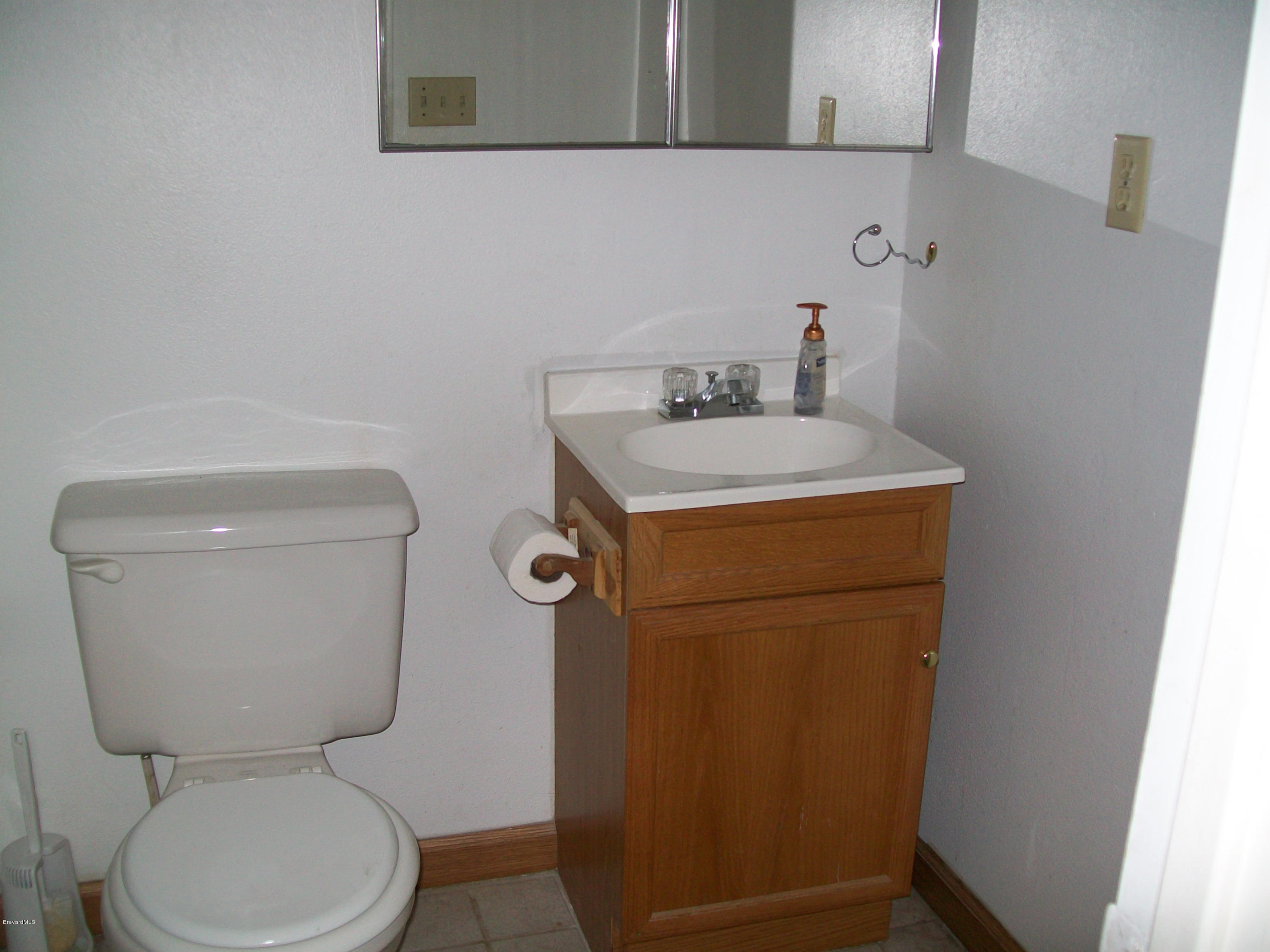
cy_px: 476
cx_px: 635
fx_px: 1321
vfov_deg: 39.7
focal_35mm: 36
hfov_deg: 51.4
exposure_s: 1/60
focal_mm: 6
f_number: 2.7
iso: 64
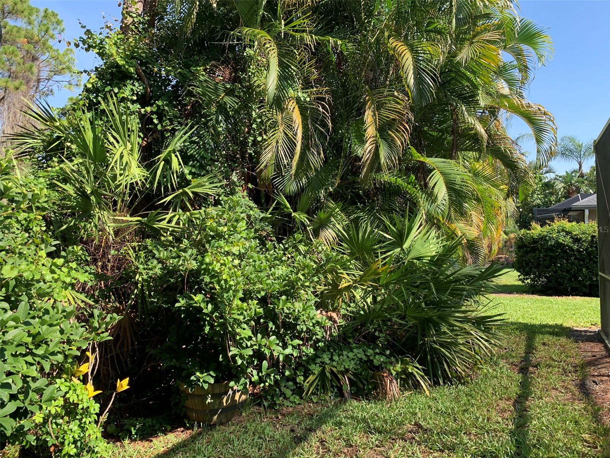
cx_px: 305
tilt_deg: +2.5
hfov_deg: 67.3
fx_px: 458
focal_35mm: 26
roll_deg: +0.4
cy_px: 229
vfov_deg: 53.1
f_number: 1.8
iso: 25
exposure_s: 1/444
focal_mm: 4.25
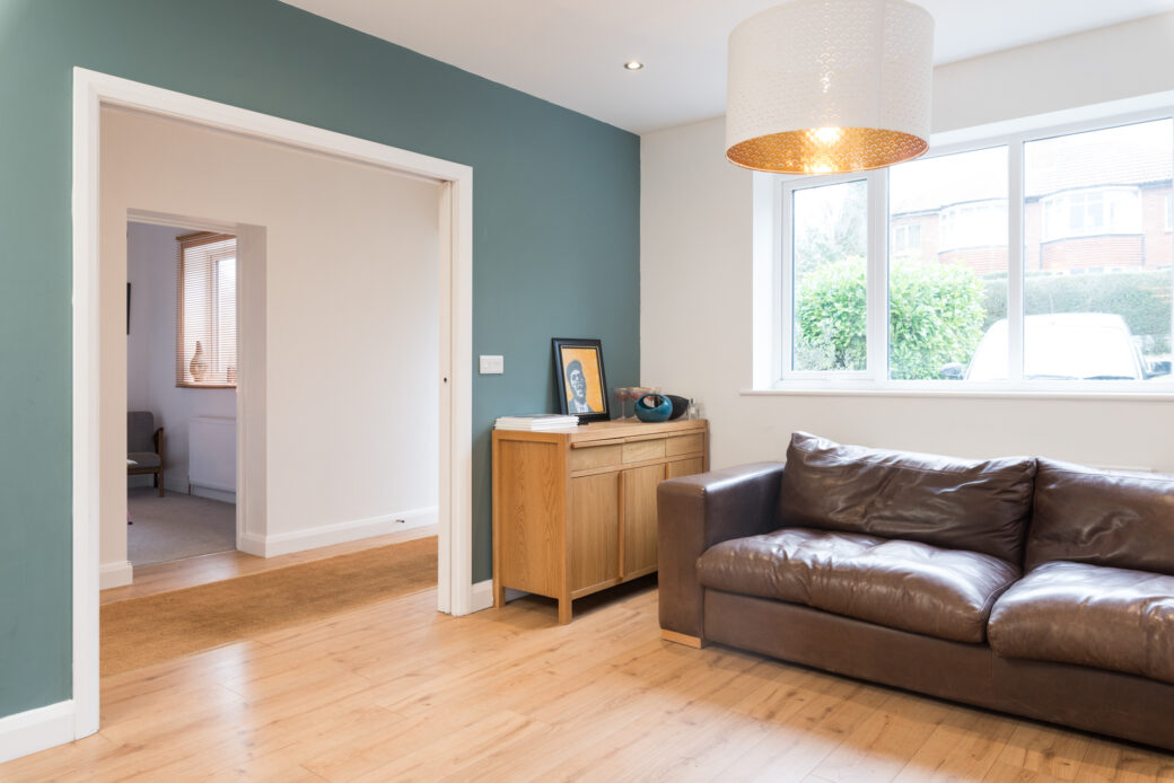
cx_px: 587
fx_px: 783
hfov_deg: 73.7
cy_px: 392
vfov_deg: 53.2
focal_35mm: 24
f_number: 9
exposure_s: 1/8
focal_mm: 24
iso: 400
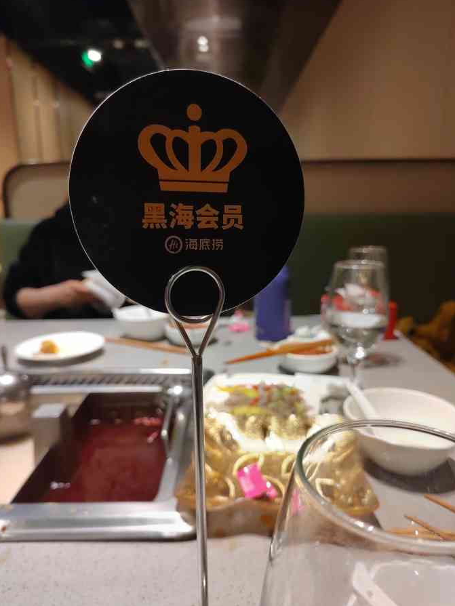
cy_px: 311
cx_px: 233
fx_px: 420
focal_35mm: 24
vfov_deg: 71.6
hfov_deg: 56.8
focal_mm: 5.52
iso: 1484
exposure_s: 1/50
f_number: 1.9
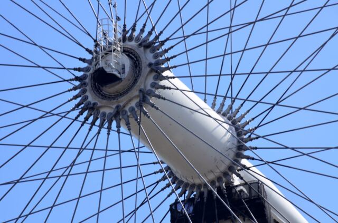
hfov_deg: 6.9
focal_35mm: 300
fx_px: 2809
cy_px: 112
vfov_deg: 4.6
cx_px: 169
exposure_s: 1/100
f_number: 16
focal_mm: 200
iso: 100
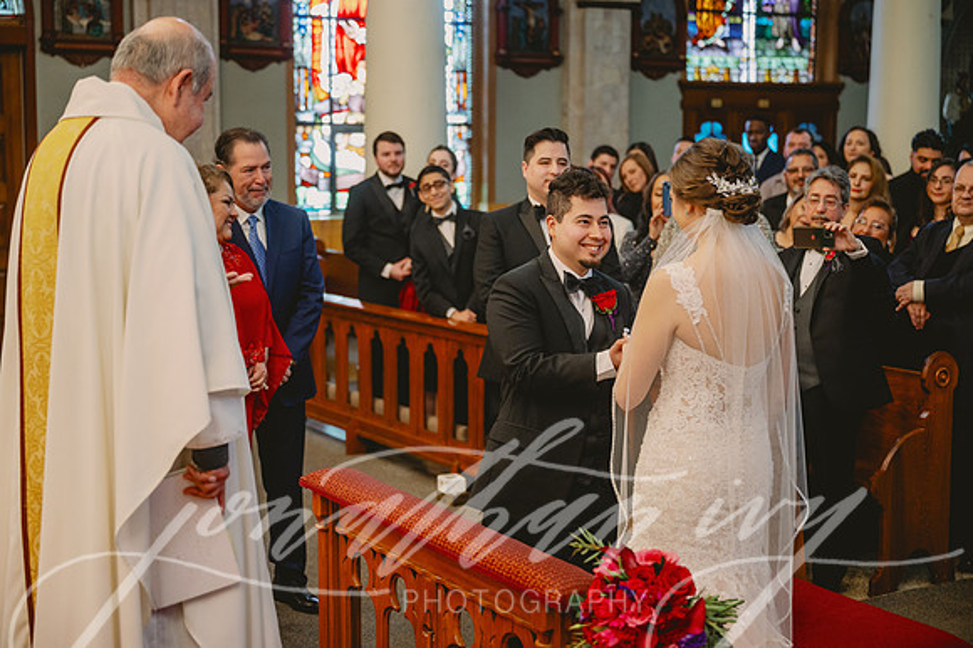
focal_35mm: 55
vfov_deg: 24.6
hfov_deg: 36.3
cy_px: 324
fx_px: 1486
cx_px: 486
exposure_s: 1/160
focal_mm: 55
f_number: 2.8
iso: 1250
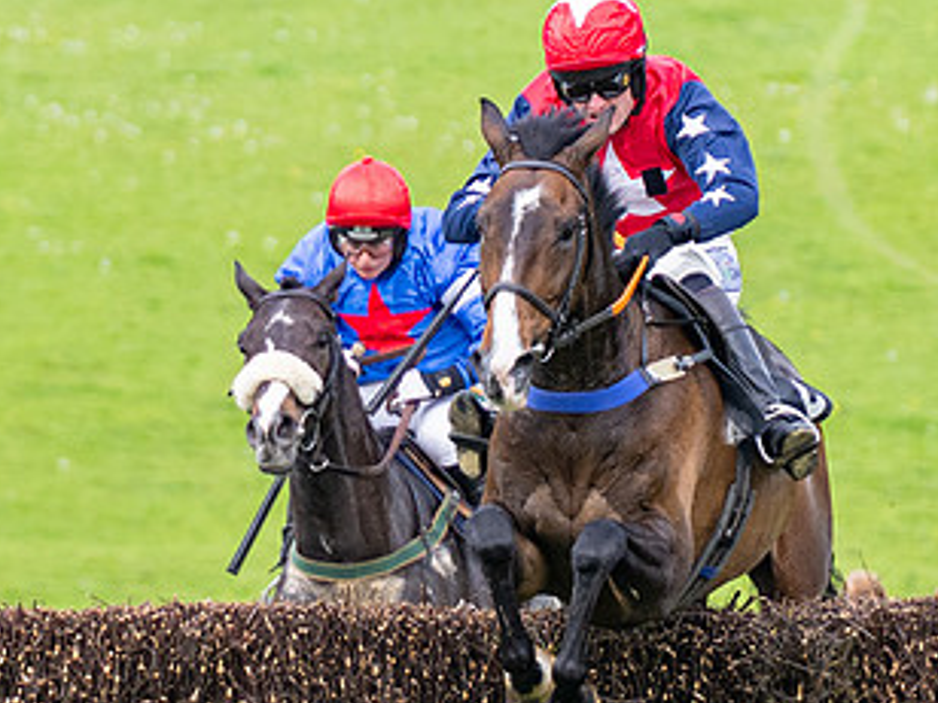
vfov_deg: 1.9
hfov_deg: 2.6
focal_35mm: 775
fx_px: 21000
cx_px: 598
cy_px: 473
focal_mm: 165
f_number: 4
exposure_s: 1/1250
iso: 400
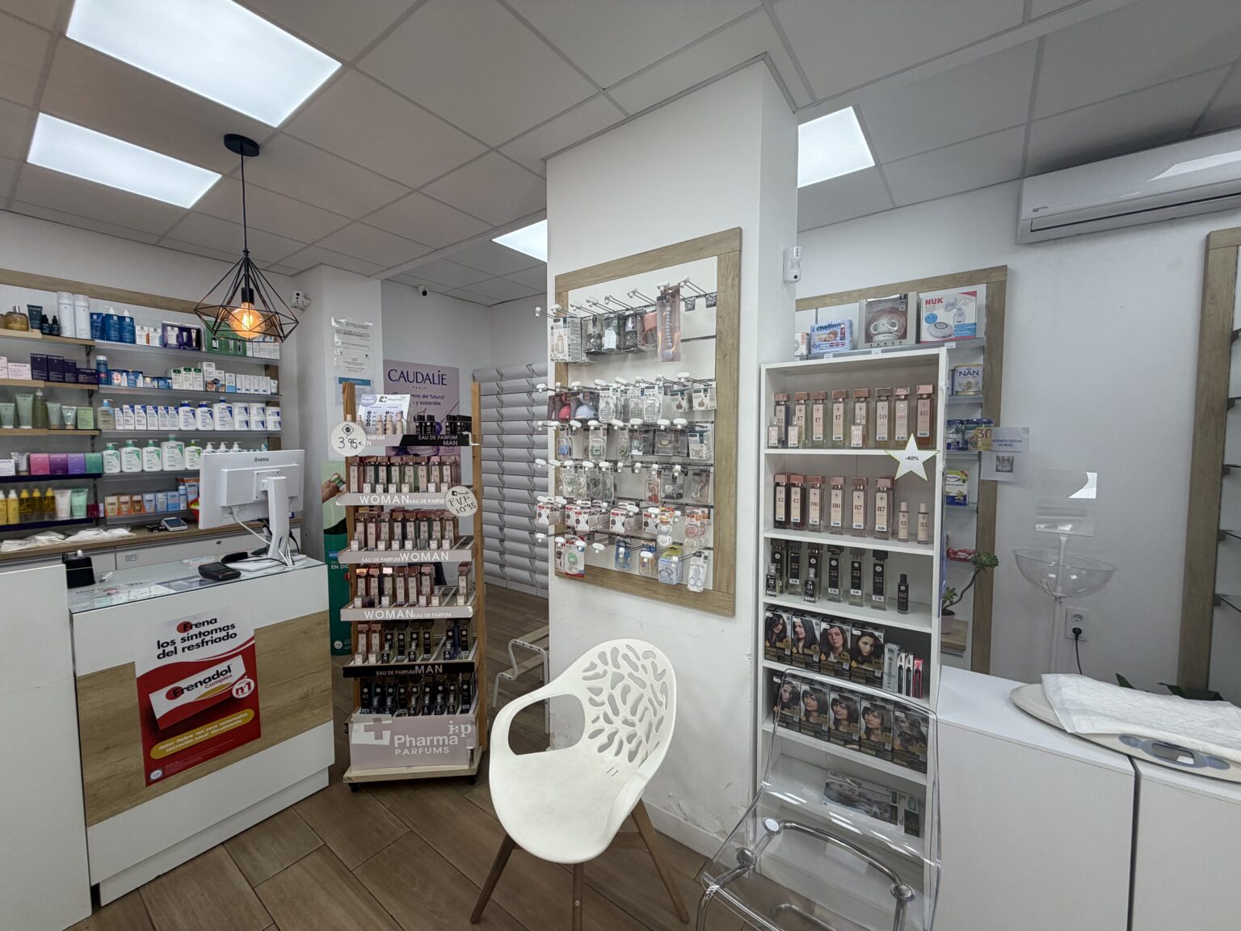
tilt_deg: -1.5
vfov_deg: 85.7
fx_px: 502
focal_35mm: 14
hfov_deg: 102.1
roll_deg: +0.8
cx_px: 620
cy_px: 466
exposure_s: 1/100
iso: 50
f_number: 2.2
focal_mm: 2.22
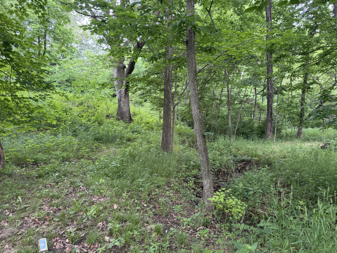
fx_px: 234
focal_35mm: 24
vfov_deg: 56.8
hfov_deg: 71.6
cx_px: 168
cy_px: 126
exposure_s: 1/121
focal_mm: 6.76
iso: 200
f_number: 1.78
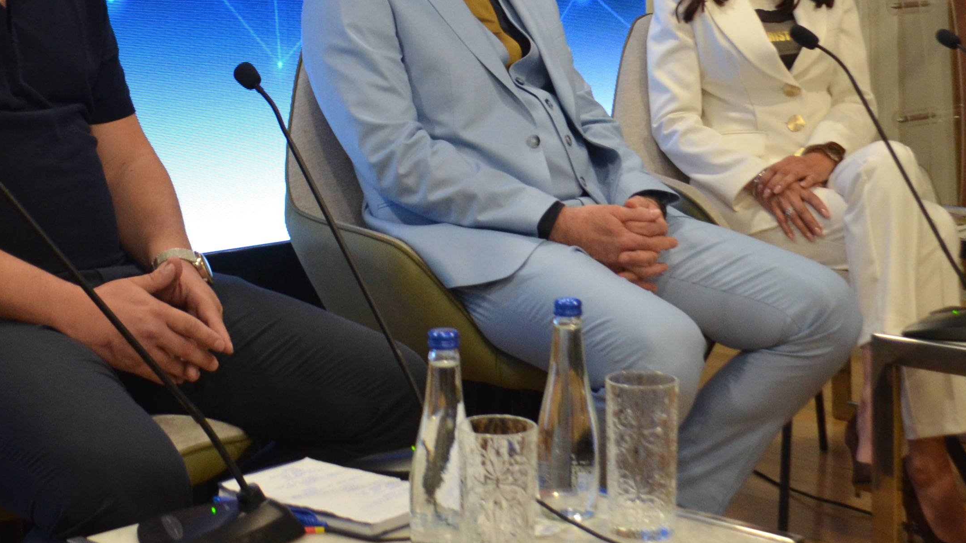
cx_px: 387
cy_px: -145
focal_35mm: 72
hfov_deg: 29.3
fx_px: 1844
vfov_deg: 16.0
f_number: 3.8
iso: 800
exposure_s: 1/60
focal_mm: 20
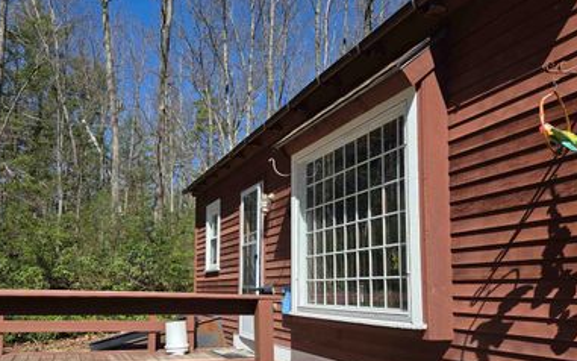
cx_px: 233
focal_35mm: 32
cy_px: 250
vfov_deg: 38.8
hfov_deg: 59.2
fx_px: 503
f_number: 1.8
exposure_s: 1/3967
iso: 80
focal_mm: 5.4
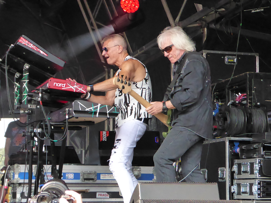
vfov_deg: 15.1
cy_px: 102
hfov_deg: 20.0
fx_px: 767
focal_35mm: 98
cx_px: 136
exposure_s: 1/800
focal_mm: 17.5
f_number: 5
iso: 2500
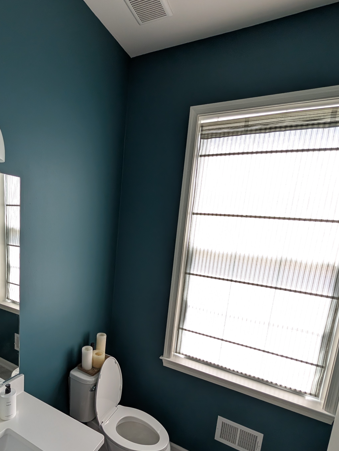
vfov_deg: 86.8
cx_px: 128
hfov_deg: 70.6
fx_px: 234
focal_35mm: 18
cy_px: 266
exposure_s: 1/90.9
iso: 84
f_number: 1.7
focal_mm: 2.02
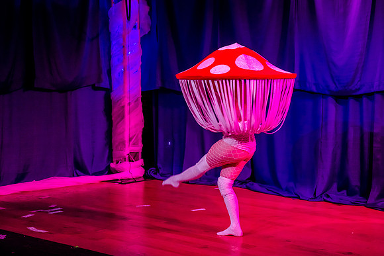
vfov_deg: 17.8
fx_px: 816
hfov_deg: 26.5
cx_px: 179
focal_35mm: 76
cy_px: 99
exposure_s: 1/100
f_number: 2.8
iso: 2500
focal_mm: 60
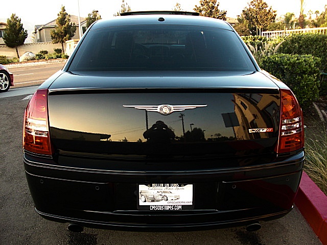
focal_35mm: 36
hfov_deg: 51.4
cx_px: 164
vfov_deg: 39.7
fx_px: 340
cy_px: 122
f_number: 2.8
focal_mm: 6.3
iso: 100
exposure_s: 1/100
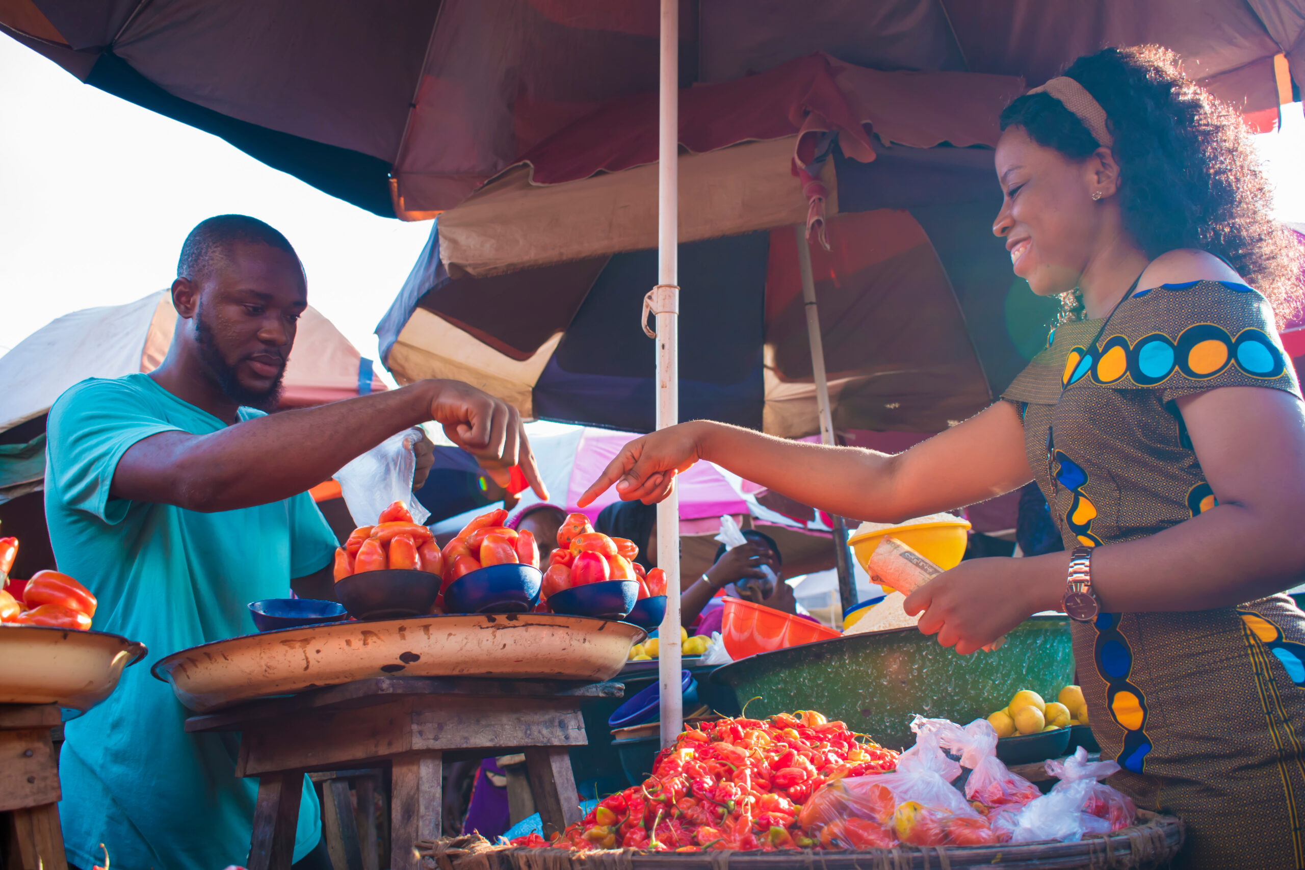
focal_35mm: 34
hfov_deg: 55.1
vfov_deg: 38.4
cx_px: 652
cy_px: 435
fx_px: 1251
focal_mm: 23
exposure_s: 1/100
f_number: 5
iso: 250
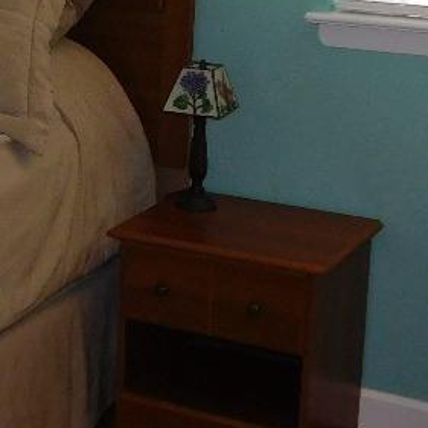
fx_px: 1455
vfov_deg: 16.7
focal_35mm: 104
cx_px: -73
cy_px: 123
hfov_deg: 16.1
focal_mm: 4
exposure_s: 1/30
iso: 200
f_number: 3
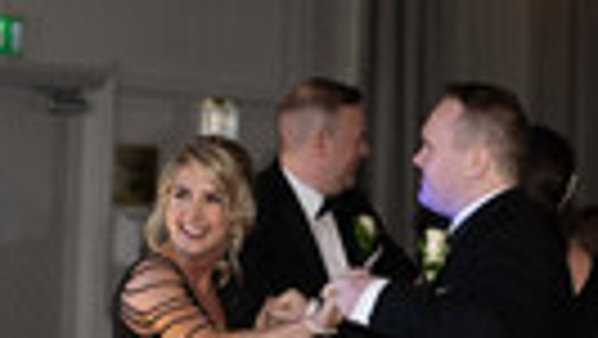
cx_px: 301
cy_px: 480
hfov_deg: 6.8
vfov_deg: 3.8
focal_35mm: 315
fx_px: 4998
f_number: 2.8
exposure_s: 1/250
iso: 640
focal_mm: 100
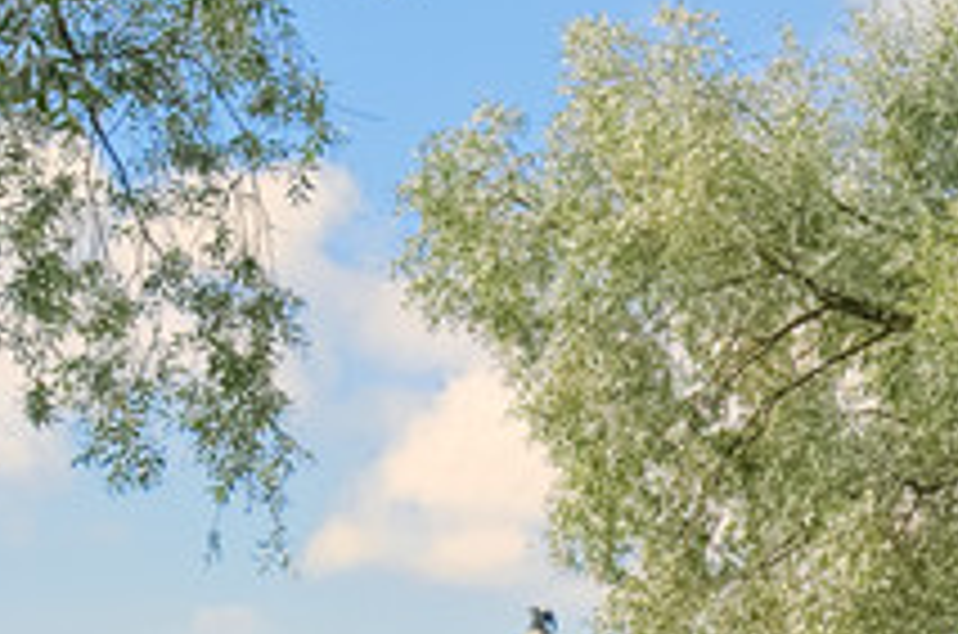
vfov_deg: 10.7
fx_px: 3266
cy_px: 926
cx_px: 900
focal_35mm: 123
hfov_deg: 16.4
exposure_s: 1/640
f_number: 6.4
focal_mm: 27
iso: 200
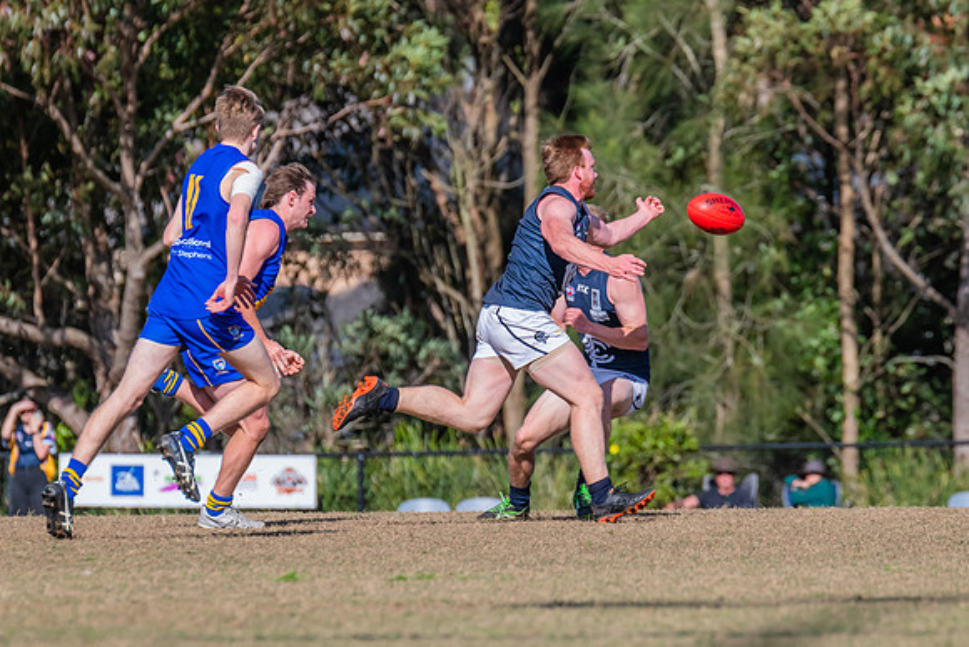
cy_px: 352
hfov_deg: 4.2
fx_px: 13165
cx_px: 600
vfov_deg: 2.8
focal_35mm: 489
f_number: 9
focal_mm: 380
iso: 800
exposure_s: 1/2000
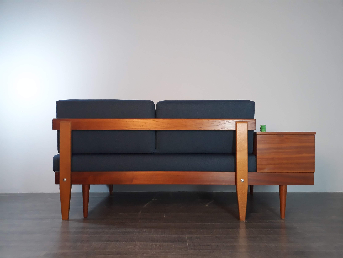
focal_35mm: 27
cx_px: 172
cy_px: 129
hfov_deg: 65.3
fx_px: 268
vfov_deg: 51.4
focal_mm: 3.6
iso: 200
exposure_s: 1/33
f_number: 1.9
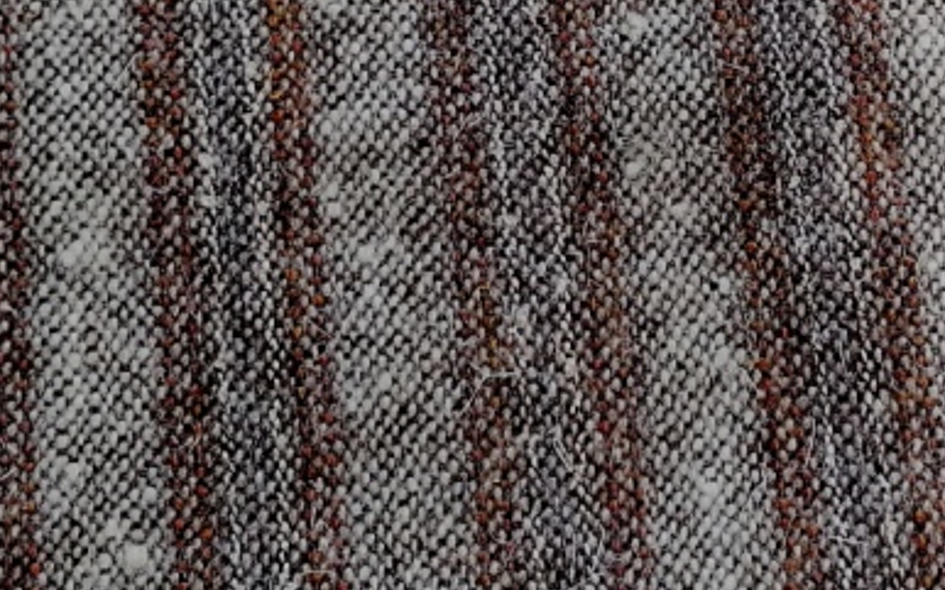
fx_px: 1957
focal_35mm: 76
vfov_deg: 16.2
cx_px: 764
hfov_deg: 26.6
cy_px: -186
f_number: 1.8
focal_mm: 4.75
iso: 80
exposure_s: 1/100
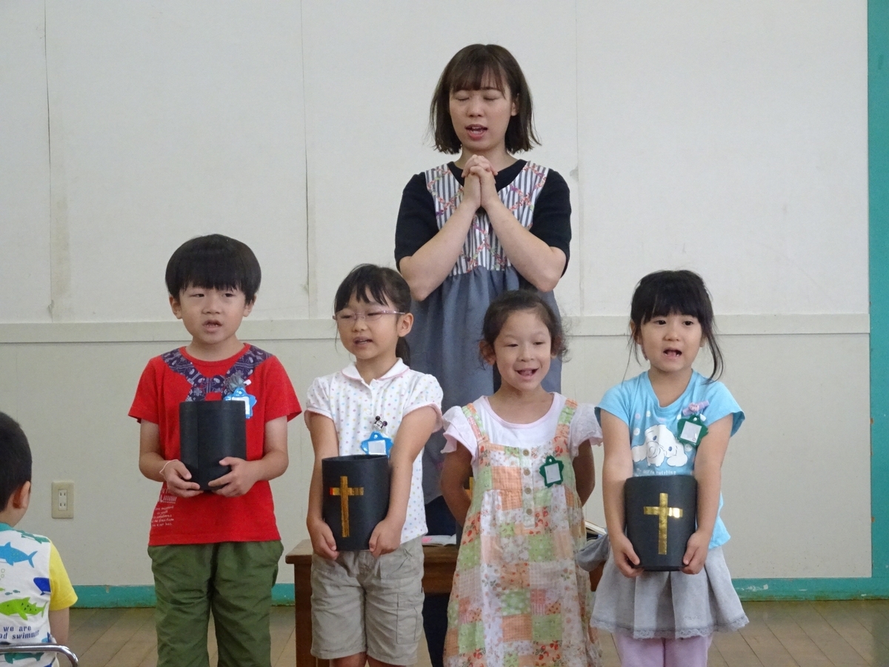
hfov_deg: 16.6
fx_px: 3056
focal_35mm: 119
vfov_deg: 12.5
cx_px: 444
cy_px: 334
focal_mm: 20.29
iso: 1000
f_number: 5.6
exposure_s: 1/60
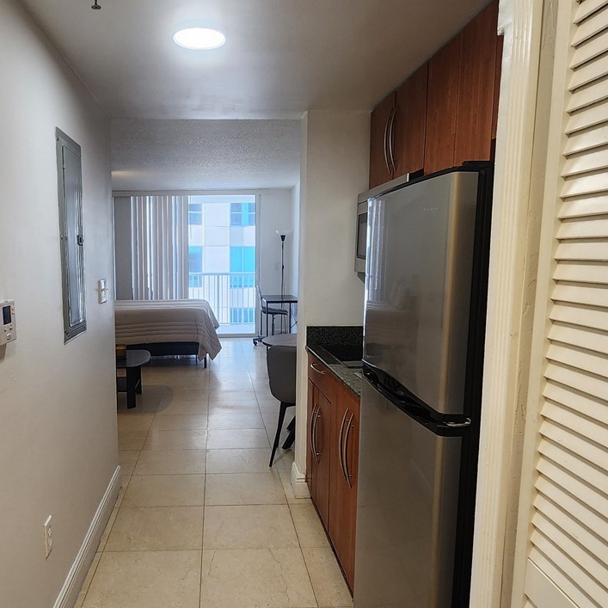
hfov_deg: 60.2
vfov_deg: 60.8
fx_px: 517
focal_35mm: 26
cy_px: 338
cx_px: 231
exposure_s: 1/60
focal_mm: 2.2
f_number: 2.2
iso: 160
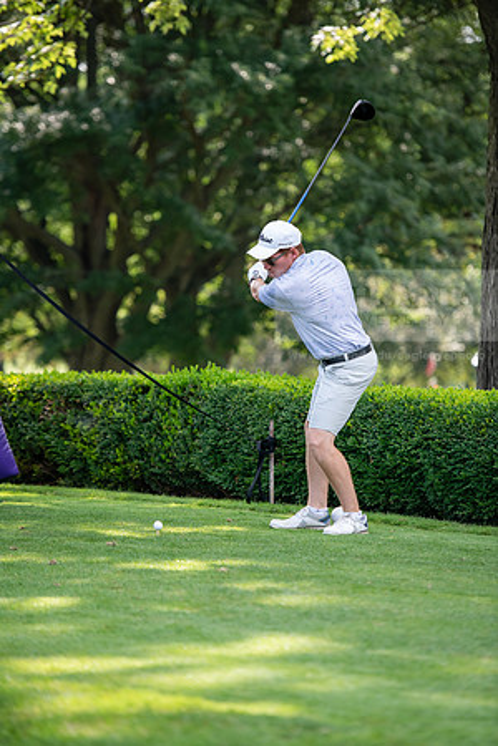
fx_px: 3423
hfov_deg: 8.3
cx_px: 249
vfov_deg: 12.5
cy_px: 373
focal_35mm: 165
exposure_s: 1/800
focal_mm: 165
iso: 400
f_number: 3.2
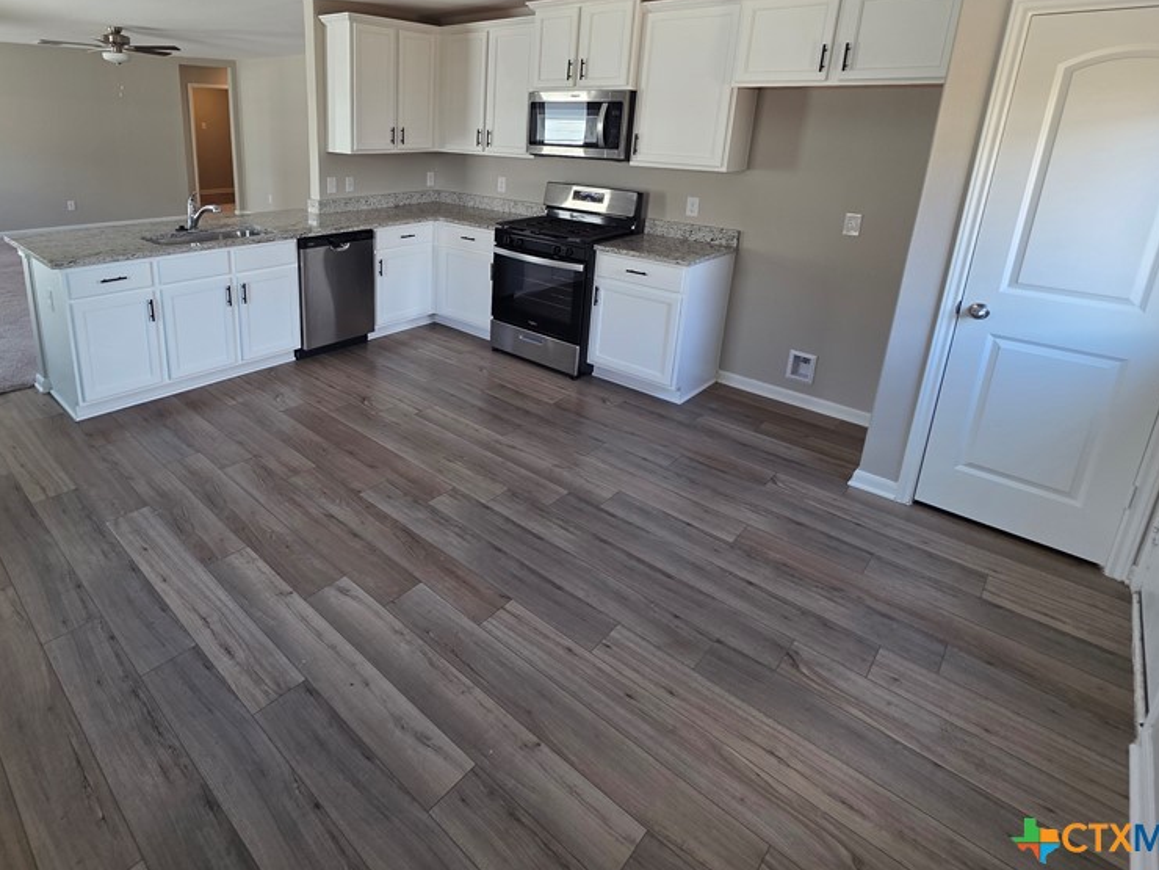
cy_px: 293
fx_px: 603
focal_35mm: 18
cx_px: 439
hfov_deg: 86.1
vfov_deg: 69.6
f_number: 1.9
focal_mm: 2.2
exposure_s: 1/120
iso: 125
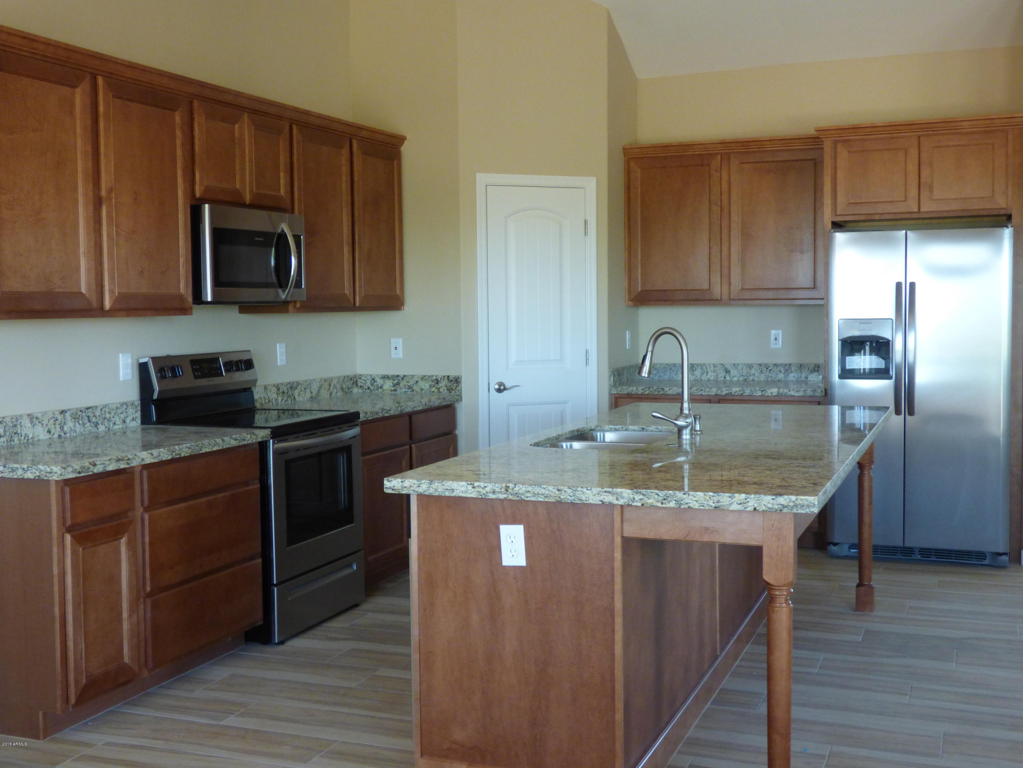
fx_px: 1153
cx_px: 512
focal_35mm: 39
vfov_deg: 36.8
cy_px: 384
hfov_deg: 47.9
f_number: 3.5
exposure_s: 1/60
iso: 400
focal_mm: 6.8
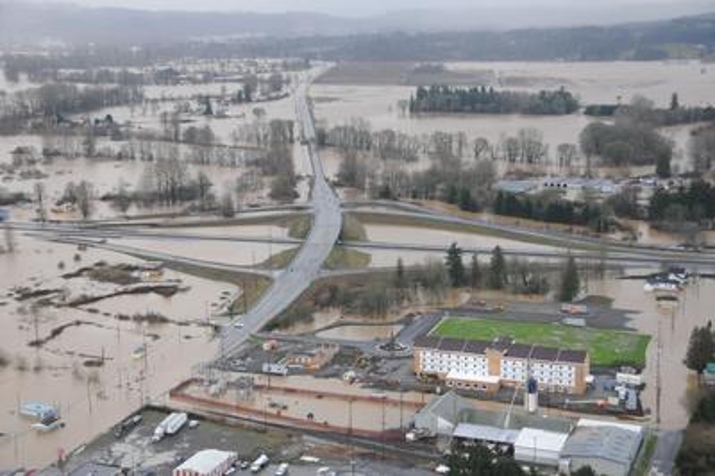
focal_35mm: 57
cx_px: 358
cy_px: 238
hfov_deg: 35.1
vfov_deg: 23.7
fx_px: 1131
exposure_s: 1/800
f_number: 4.2
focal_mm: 38
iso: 800
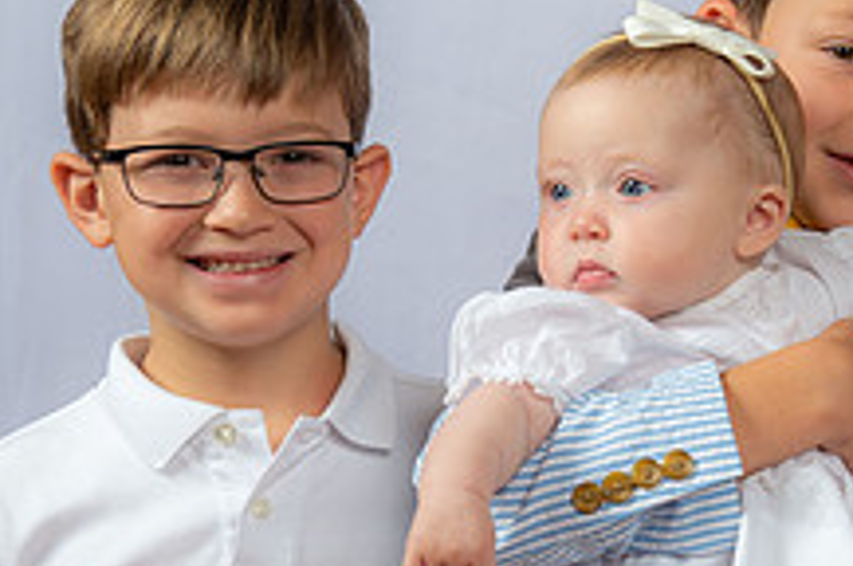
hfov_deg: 14.7
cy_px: 440
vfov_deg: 9.8
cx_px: 692
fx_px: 3289
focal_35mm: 139
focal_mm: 52
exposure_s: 1/200
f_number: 6.3
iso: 250
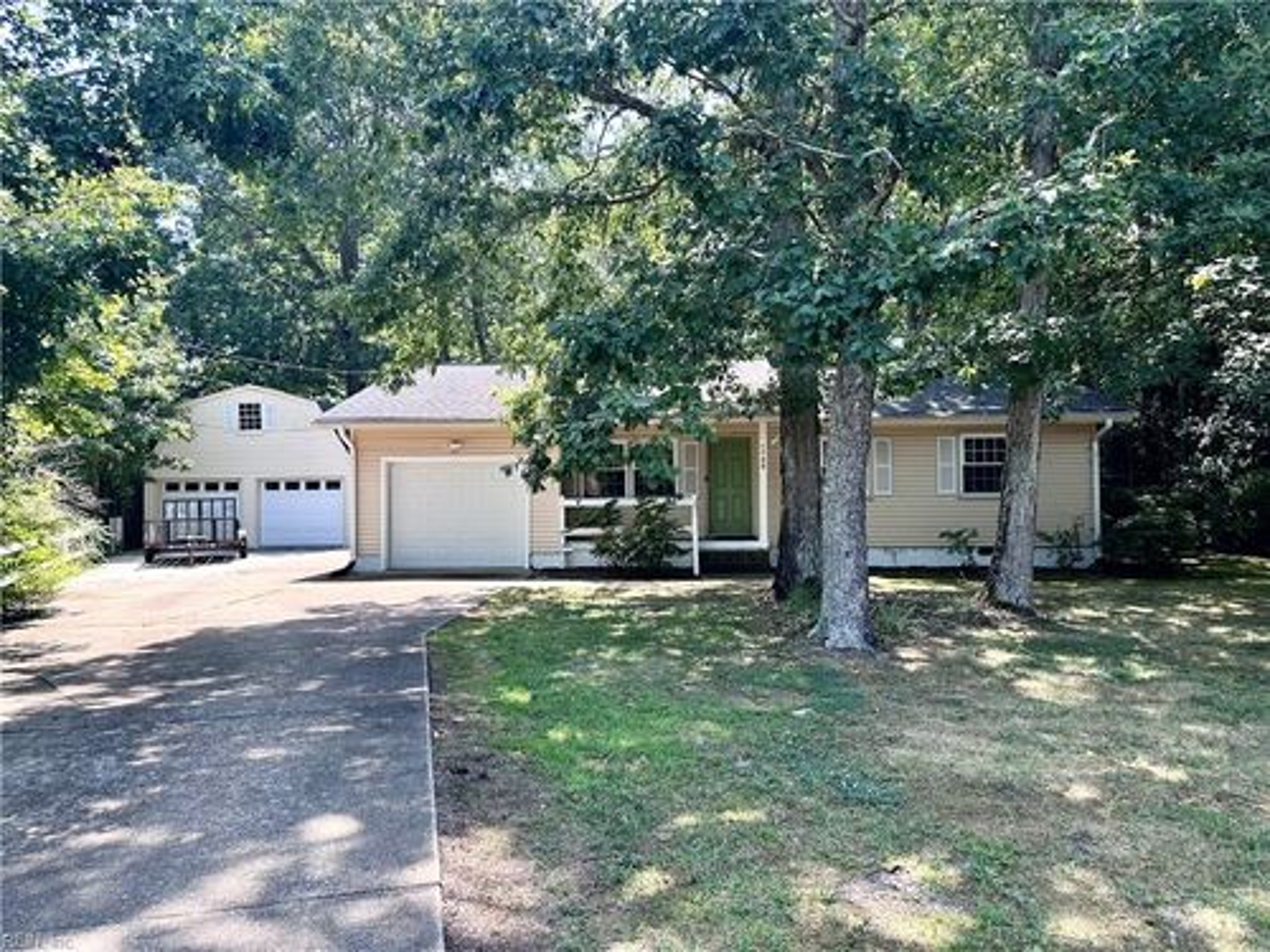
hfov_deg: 71.6
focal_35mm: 24
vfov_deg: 56.8
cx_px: 635
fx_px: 881
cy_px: 476
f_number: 1.78
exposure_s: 1/549
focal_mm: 6.86
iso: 80
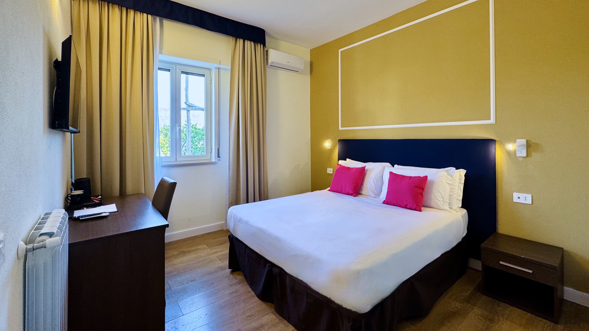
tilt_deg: +0.4
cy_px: 137
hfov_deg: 99.4
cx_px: 290
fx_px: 250
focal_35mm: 16
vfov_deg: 66.6
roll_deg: -0.4
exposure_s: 1/100
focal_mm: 2.22
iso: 200
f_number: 2.2
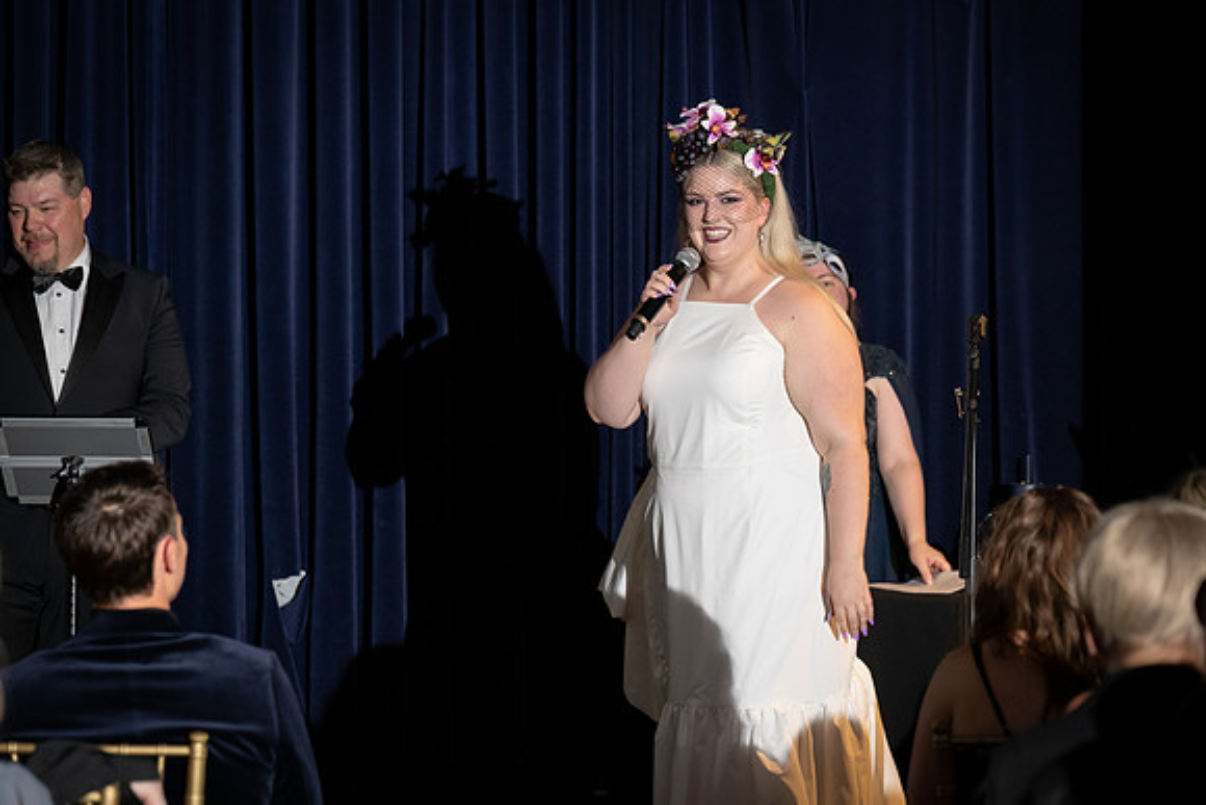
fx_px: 5026
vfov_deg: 9.2
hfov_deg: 13.7
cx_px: 603
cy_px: 402
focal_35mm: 150
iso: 2500
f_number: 5
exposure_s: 1/200
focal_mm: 150
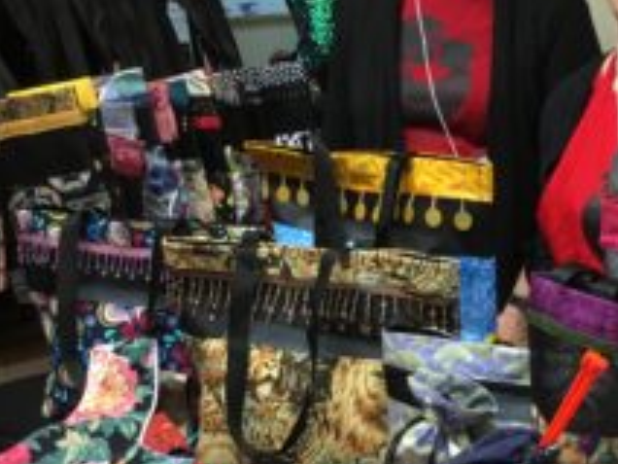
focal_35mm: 73
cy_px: 301
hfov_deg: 25.6
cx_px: 584
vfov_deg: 20.1
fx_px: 1303
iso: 100
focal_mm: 4.15
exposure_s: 1/30
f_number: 2.2
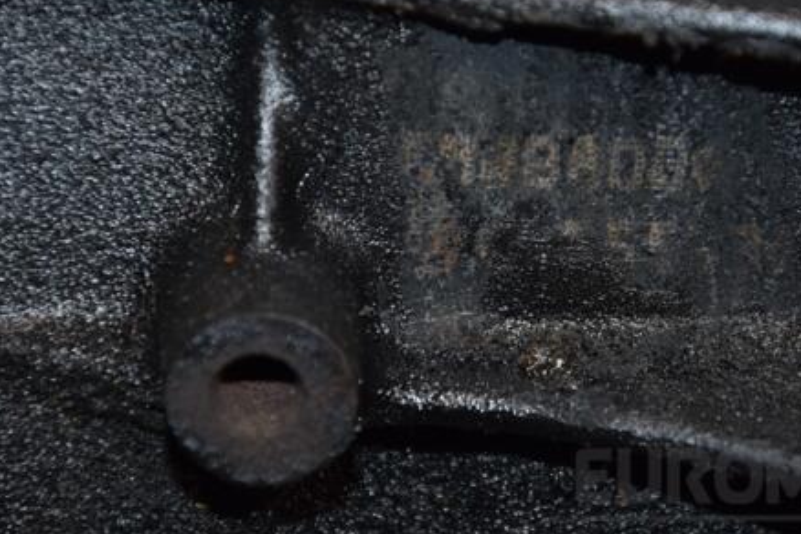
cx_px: 541
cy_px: 232
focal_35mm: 216
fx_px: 4799
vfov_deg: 6.4
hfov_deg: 9.5
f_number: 5.6
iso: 800
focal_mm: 105
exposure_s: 1/60
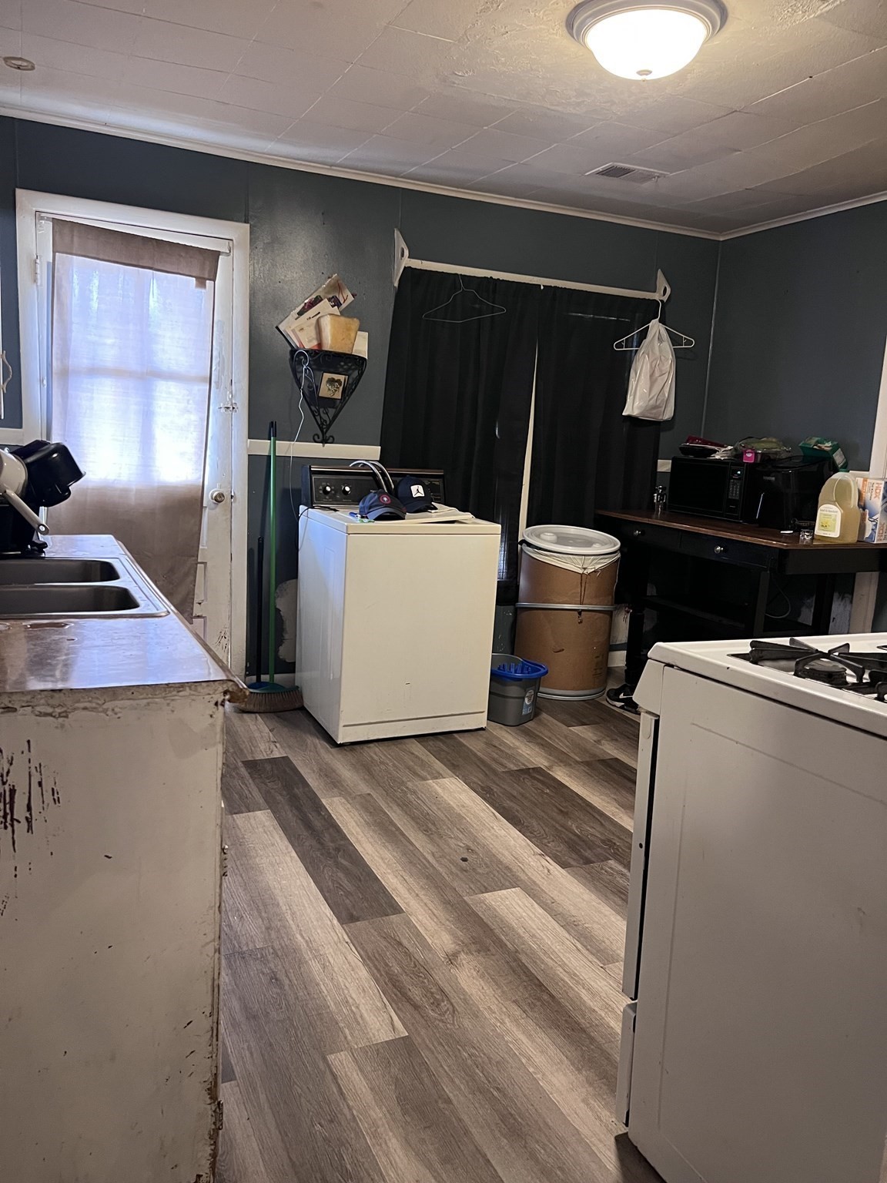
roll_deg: -1.9
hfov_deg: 53.1
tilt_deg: -7.1
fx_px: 888
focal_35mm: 26
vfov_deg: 67.3
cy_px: 592
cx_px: 444
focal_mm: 5.7
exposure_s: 1/60
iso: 500
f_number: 1.5
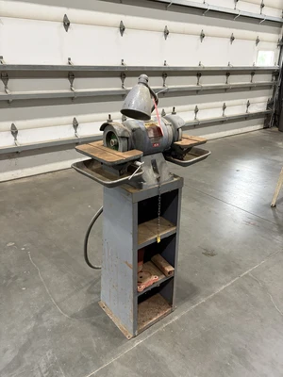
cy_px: 188
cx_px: 142
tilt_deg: -21.4
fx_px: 283
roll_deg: +0.0
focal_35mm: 26
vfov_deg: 67.3
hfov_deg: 53.1
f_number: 1.6
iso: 400
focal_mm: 5.96
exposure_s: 1/60
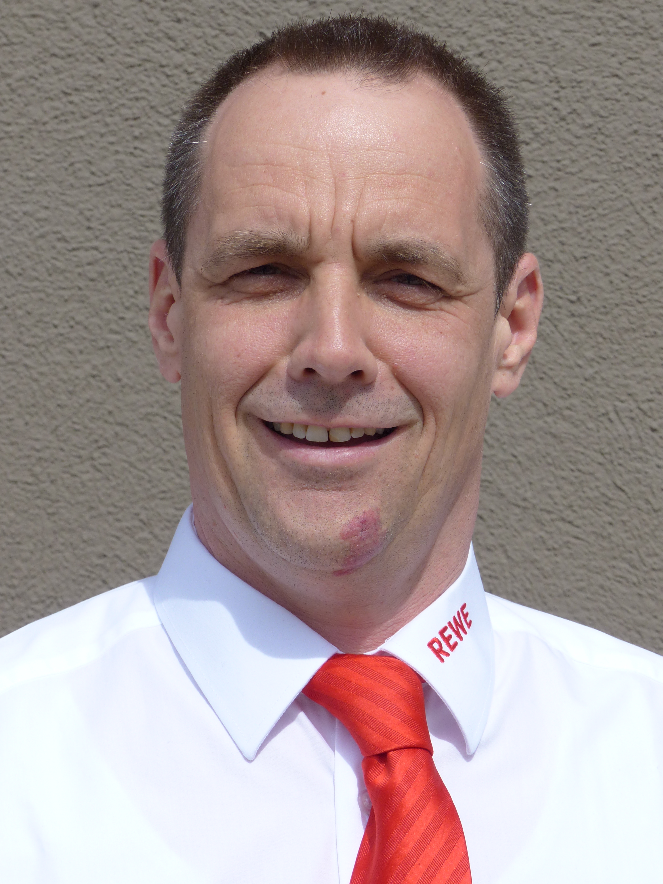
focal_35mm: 119
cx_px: 332
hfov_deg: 12.5
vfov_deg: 16.6
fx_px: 3039
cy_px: 442
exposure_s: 1/1600
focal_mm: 19.6
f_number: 4
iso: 100
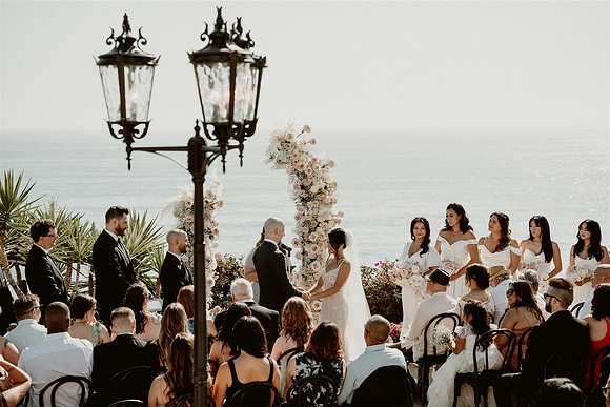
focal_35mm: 70
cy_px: 204
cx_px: 305
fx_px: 1186
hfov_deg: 28.8
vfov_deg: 19.5
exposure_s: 1/1000
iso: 160
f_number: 4
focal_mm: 70
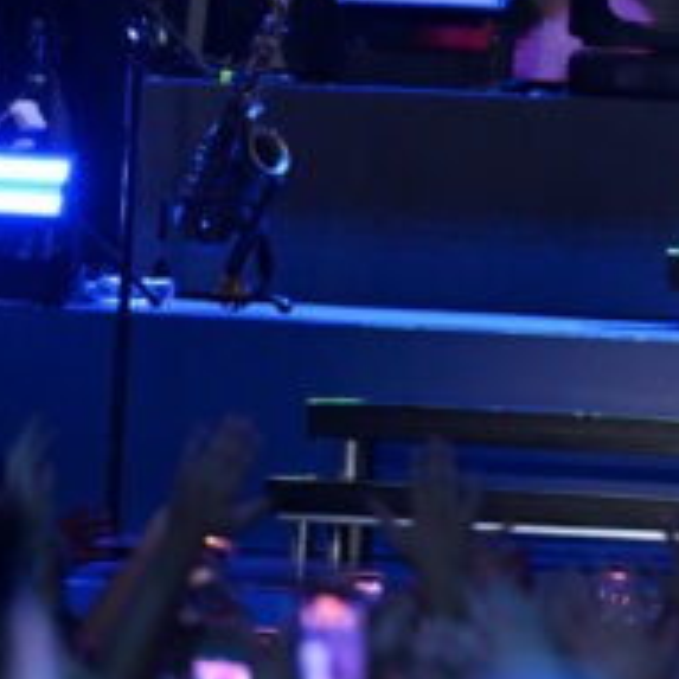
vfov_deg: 1.3
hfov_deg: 1.3
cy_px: 149
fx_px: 29649
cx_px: 871
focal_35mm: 1336
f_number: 6.7
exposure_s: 1/200
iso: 4000
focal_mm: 500
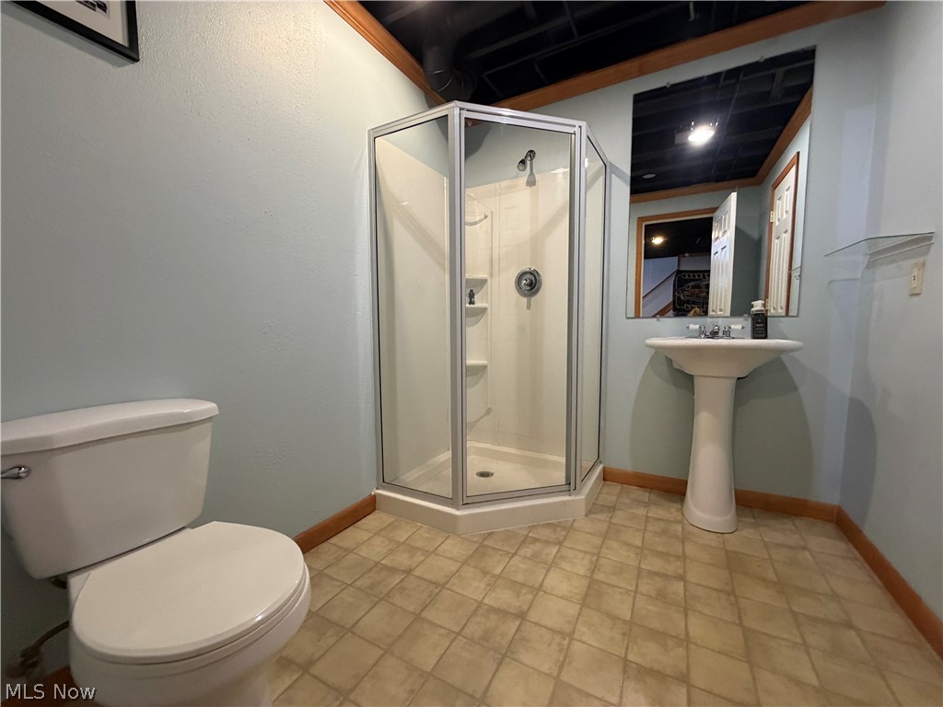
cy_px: 354
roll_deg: +0.7
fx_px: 381
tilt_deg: -4.8
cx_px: 472
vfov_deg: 85.7
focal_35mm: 14
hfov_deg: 102.1
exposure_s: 1/60
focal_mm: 2.22
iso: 500
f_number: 2.2
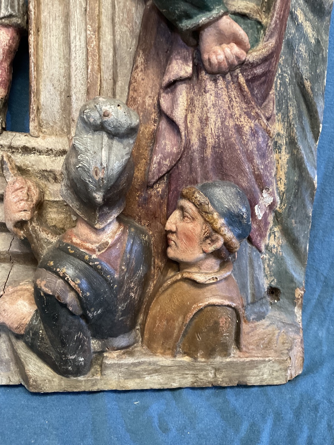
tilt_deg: -24.5
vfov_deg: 61.7
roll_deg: -0.9
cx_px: 167
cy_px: 222
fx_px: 373
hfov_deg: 48.2
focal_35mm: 29
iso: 250
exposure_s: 1/40
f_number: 1.8
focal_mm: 3
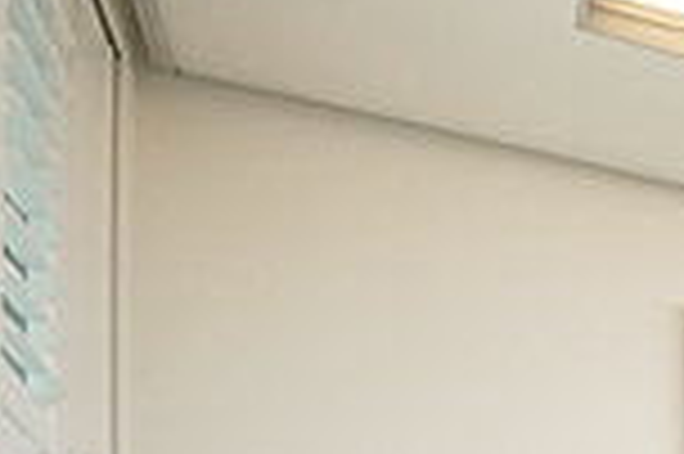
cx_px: 1724
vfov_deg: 14.6
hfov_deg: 14.2
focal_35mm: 79
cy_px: 881
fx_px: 1499
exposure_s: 1/80
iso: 800
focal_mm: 10
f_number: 5.6
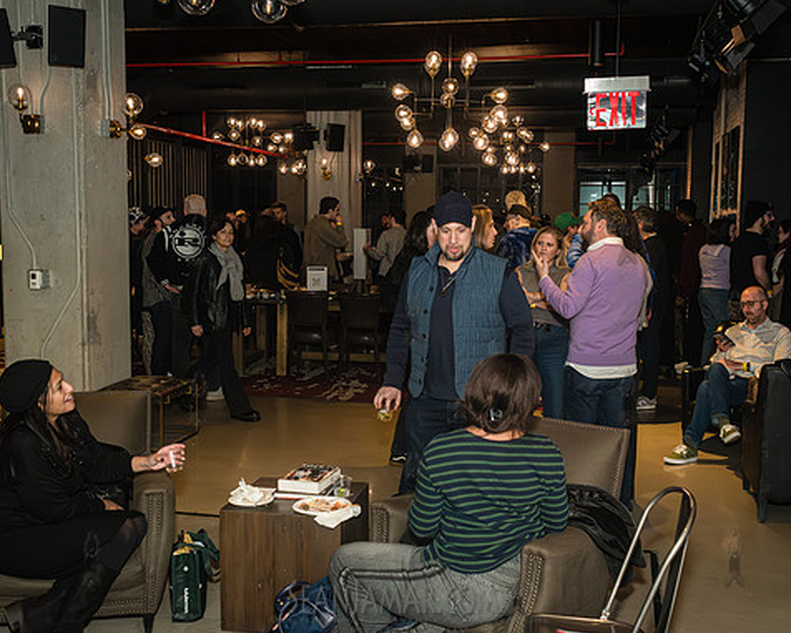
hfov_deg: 45.8
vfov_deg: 37.3
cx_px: 412
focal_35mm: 40
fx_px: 937
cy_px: 316
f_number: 5
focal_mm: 35
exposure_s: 1/400
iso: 8000
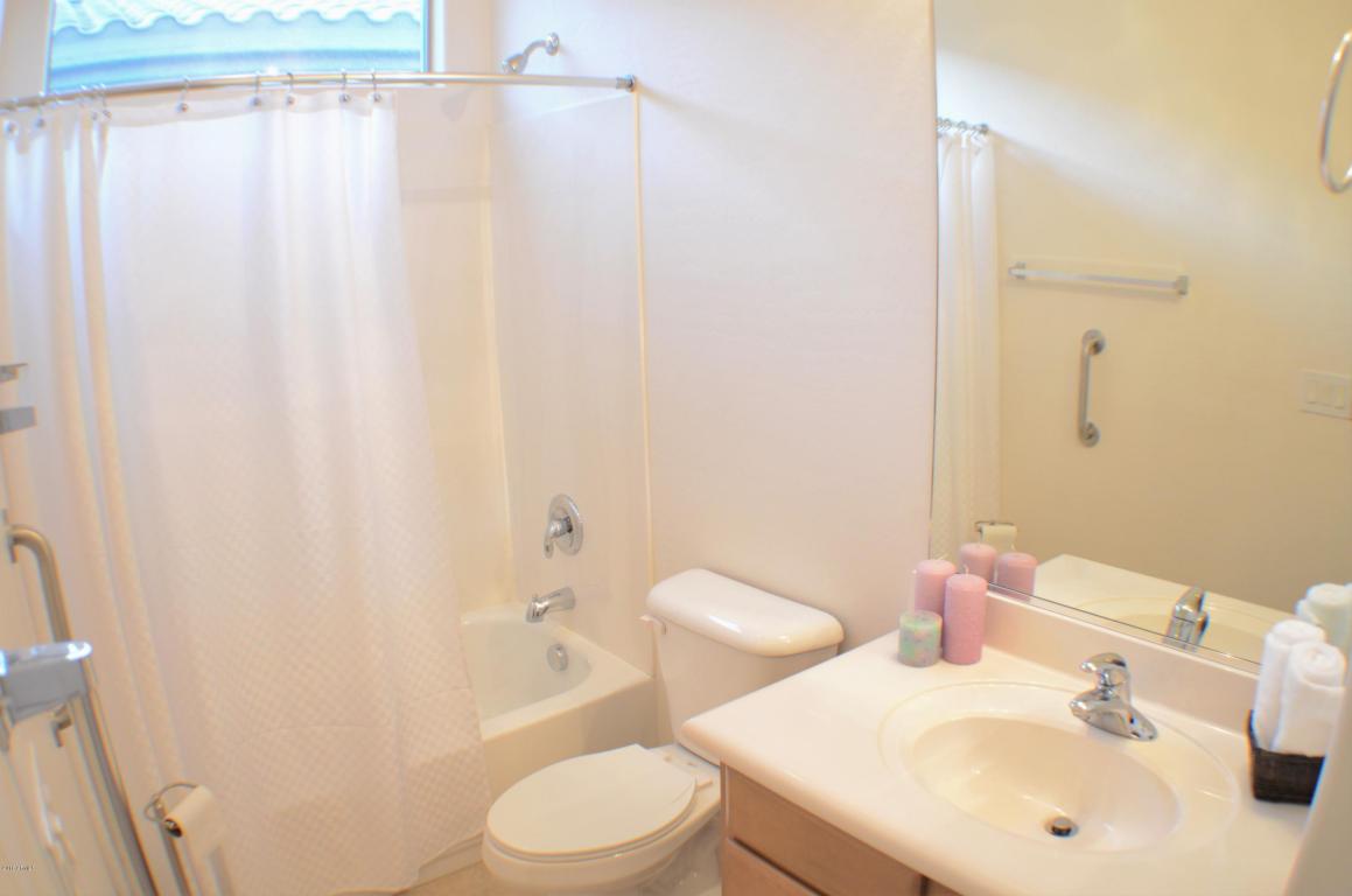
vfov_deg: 36.7
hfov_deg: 53.2
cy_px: 448
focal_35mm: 36
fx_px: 1349
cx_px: 676
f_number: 4
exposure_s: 1/30
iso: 900
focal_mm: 24
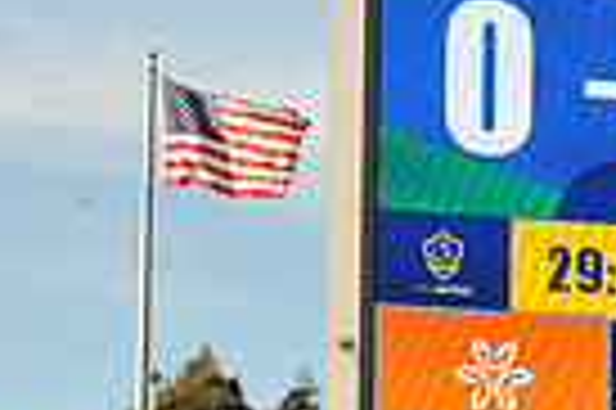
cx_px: 1263
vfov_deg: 3.1
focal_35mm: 444
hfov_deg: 4.6
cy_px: 239
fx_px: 7588
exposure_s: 1/800
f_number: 14
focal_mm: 105
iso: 1600
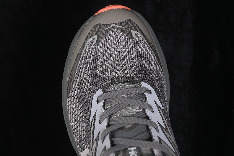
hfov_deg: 27.0
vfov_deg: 18.2
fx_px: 487
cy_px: 78
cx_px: 117
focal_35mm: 75
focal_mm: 50
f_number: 7.1
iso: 160
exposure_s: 1/60
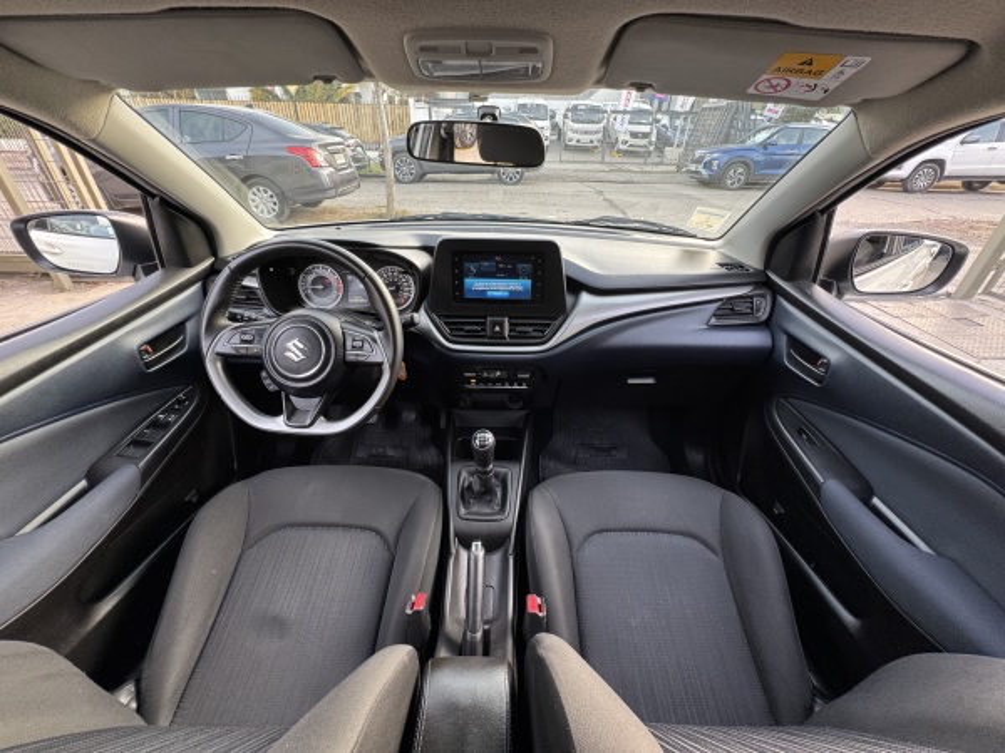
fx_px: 406
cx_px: 502
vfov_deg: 85.7
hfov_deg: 102.1
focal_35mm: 14
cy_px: 376
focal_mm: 2.22
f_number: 2.2
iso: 125
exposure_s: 1/99
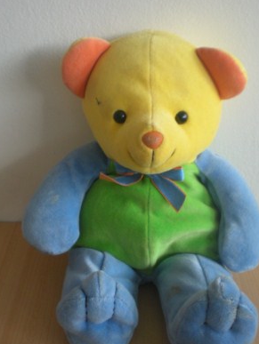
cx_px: 136
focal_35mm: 51
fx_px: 508
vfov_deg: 37.4
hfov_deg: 28.6
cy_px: 183
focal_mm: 6.3
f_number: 3.1
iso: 200
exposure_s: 1/20.4
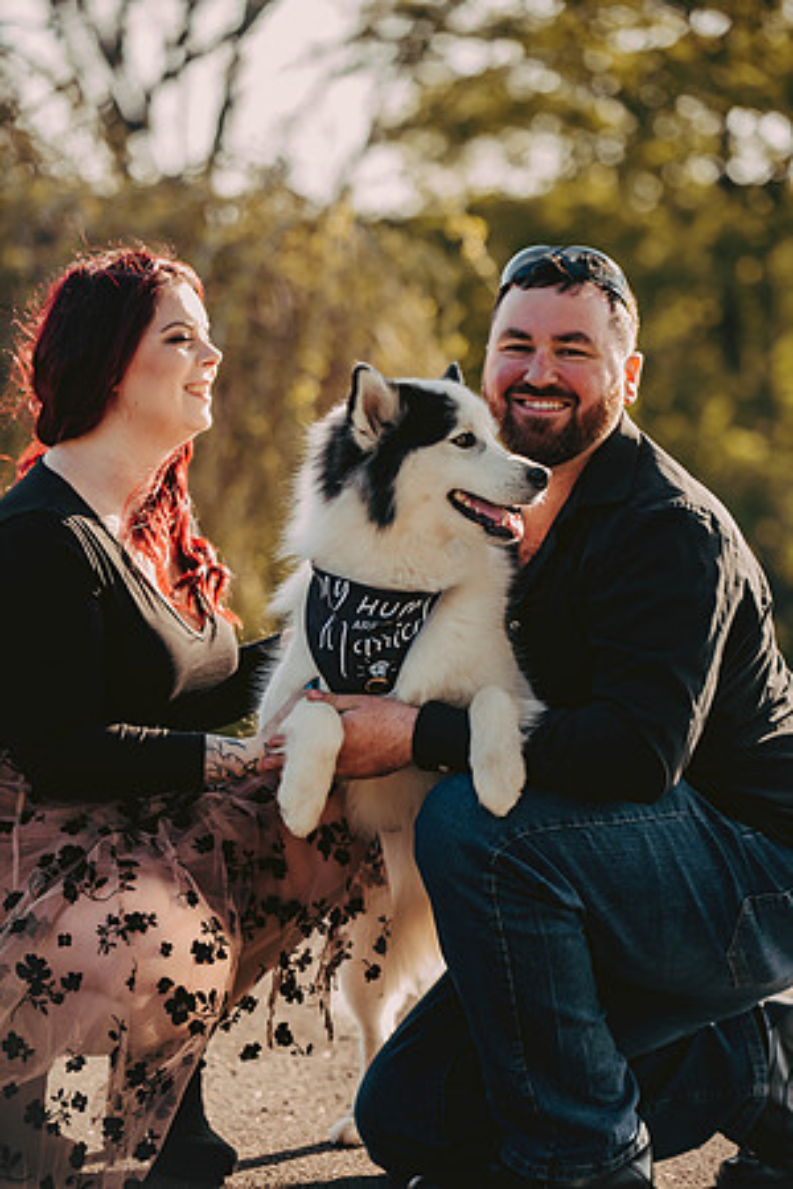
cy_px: 594
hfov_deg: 12.5
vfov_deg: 18.6
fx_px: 3634
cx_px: 396
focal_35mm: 110
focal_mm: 110
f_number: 2.8
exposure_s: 1/800
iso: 400
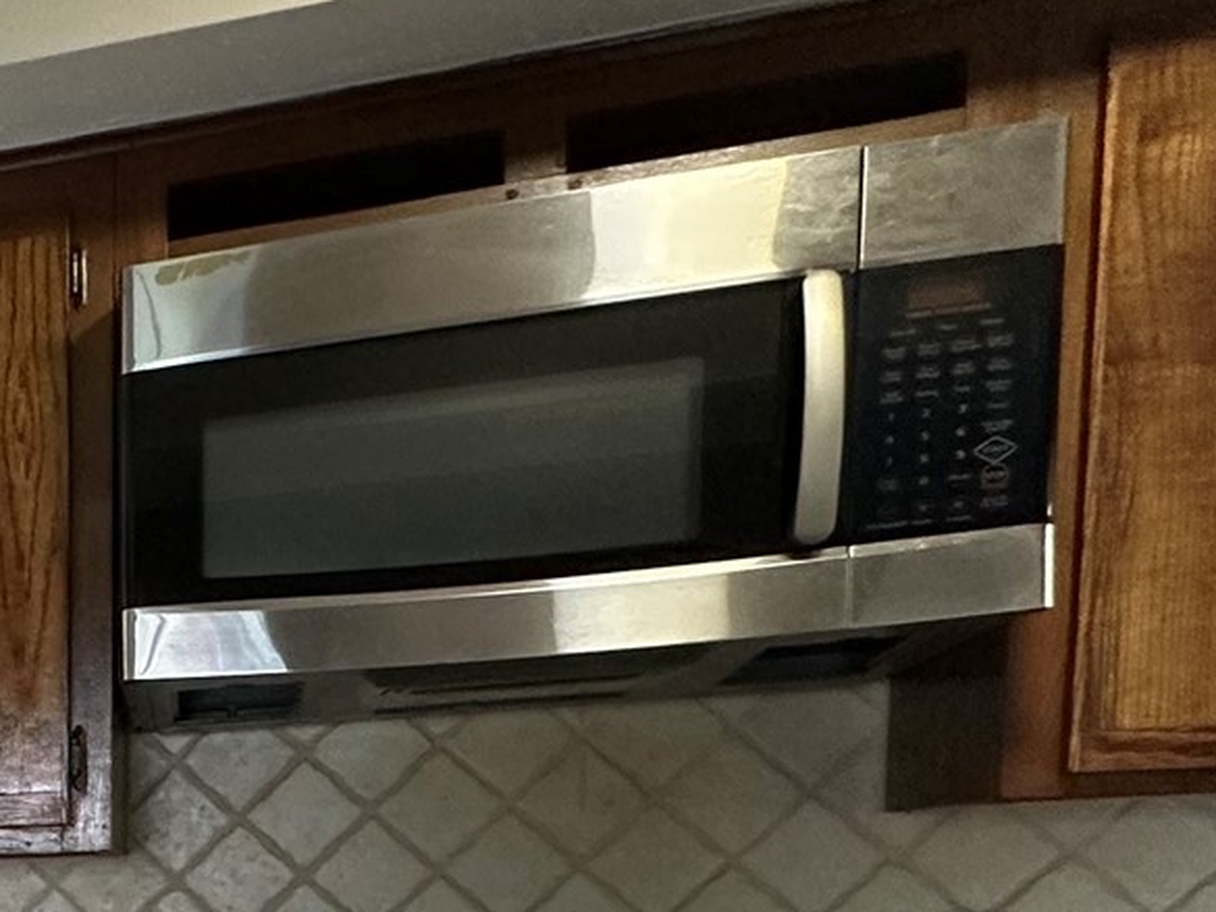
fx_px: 1722
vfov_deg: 26.4
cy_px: 1093
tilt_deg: -6.1
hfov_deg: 29.6
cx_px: -439
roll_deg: +0.7
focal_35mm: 49
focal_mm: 2.22
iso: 320
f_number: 2.2
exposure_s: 1/120
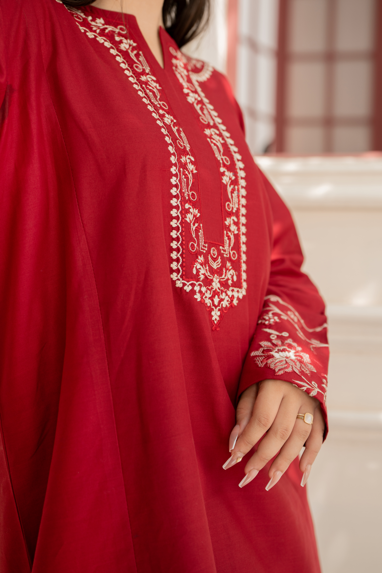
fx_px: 716
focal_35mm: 45
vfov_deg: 43.6
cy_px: 286
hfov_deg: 29.9
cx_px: 191
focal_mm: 45
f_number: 2.8
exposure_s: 1/200
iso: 100
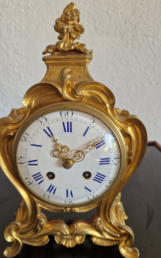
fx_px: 176
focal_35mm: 25
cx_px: 70
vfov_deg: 72.5
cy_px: 132
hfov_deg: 49.1
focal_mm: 5.4
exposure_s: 1/100
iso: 125
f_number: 1.8
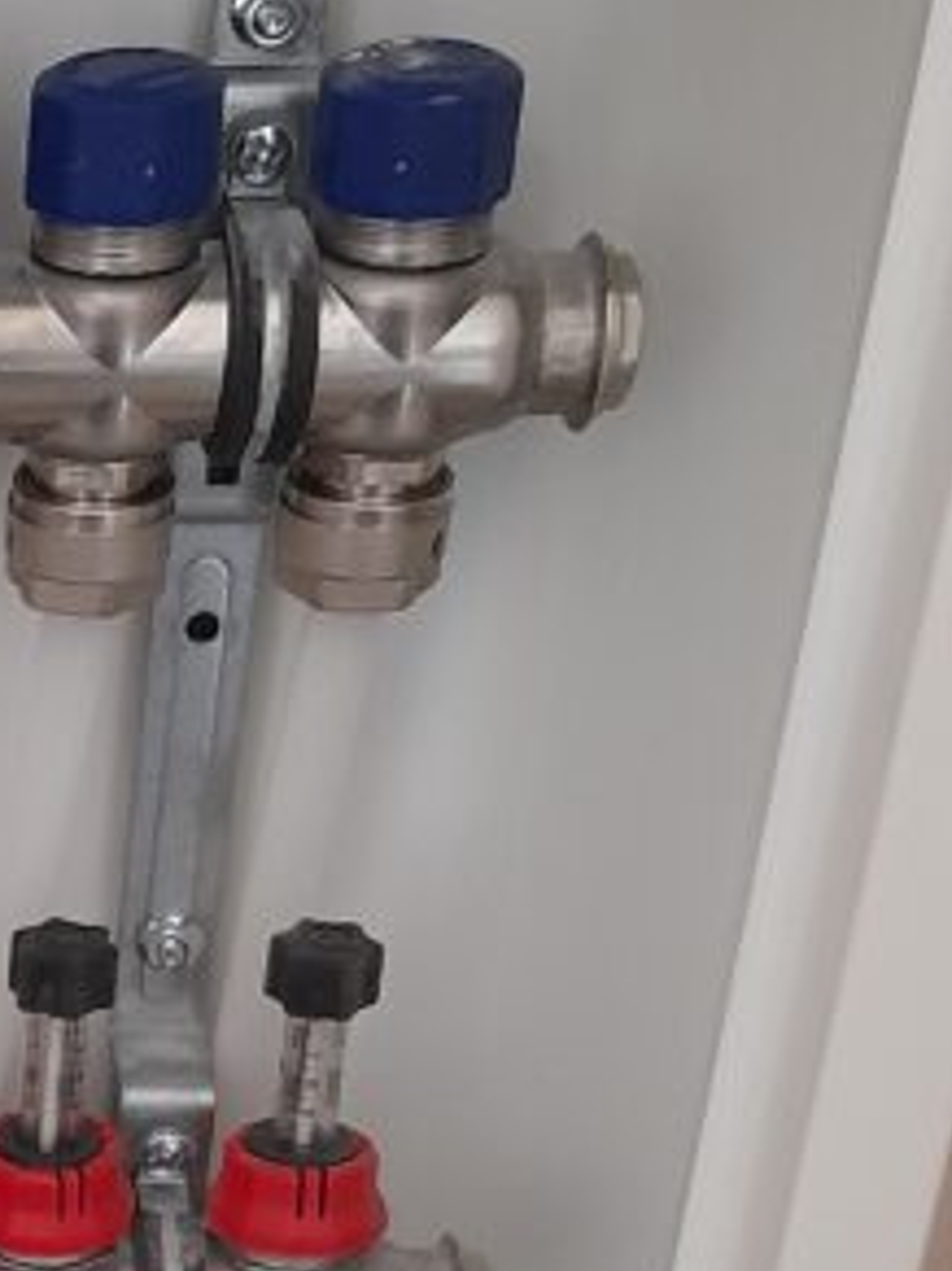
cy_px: 1153
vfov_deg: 21.7
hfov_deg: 15.0
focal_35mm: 88
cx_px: -655
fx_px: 3229
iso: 320
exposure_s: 1/33
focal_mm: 4.6
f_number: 2
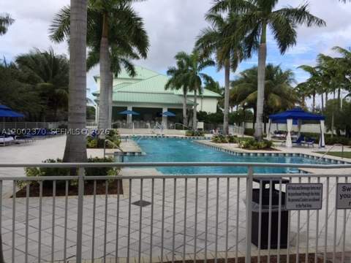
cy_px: 132
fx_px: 294
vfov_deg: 48.2
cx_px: 176
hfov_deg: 61.7
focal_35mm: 29
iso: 32
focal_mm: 4.15
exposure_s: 1/1130
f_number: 2.2
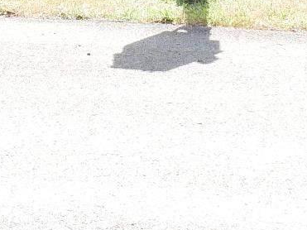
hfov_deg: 7.0
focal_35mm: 282
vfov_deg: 5.0
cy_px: -443
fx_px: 2500
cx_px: 47
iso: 200
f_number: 9
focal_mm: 23
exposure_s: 1/60
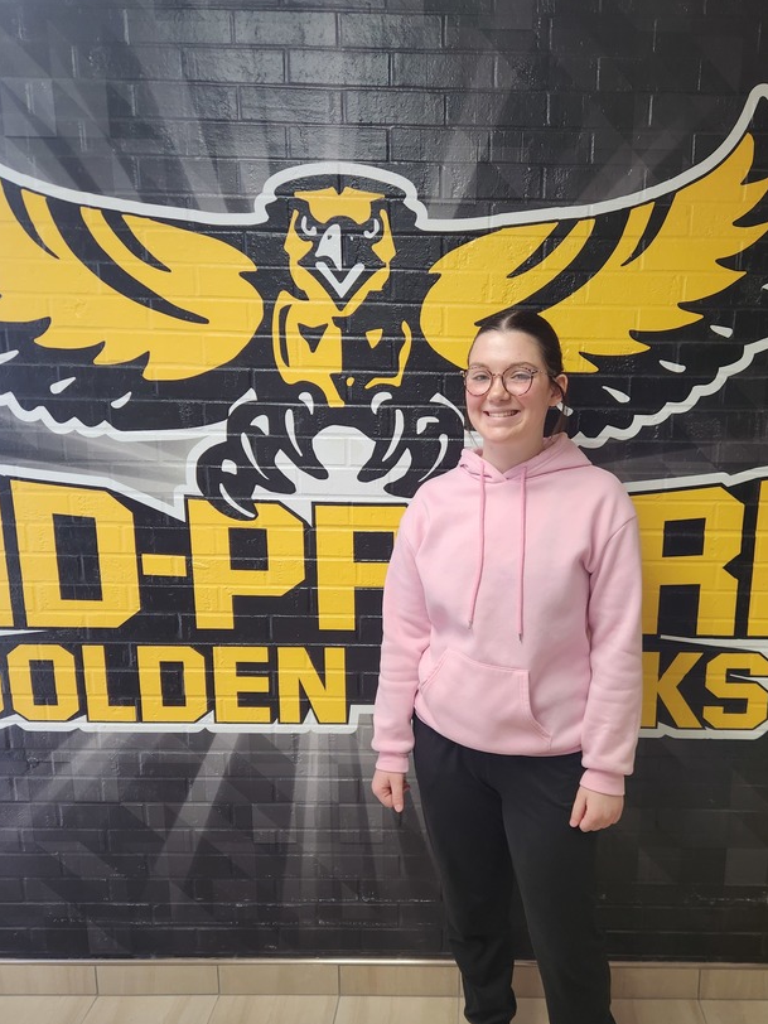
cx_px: 480
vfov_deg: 61.5
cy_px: 559
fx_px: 858
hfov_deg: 47.8
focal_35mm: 29
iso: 125
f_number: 1.8
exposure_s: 1/120
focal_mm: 5.4
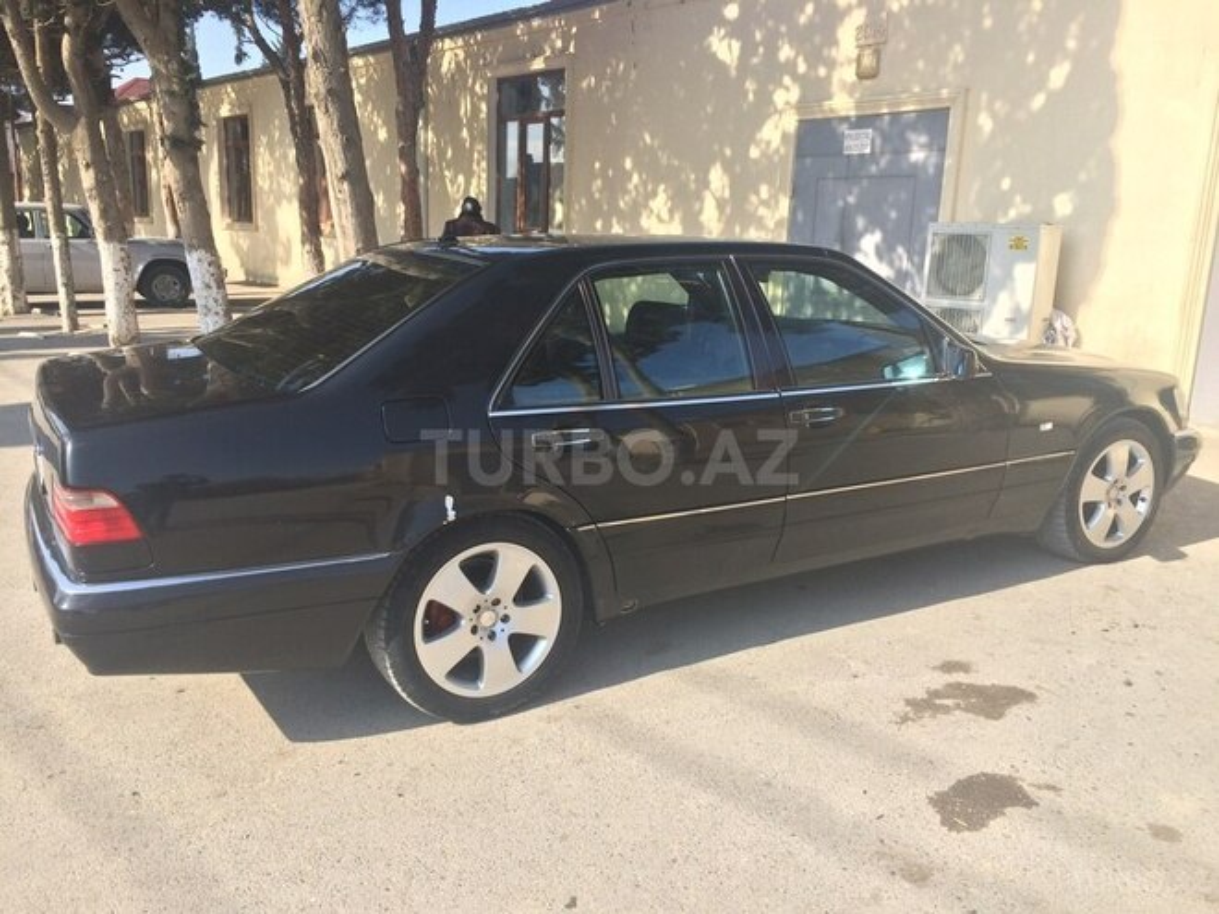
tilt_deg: -9.6
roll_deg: -1.9
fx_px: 1021
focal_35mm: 29
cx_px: 610
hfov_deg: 61.7
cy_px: 457
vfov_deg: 48.2
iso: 32
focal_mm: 4.15
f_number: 2.2
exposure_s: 1/1080
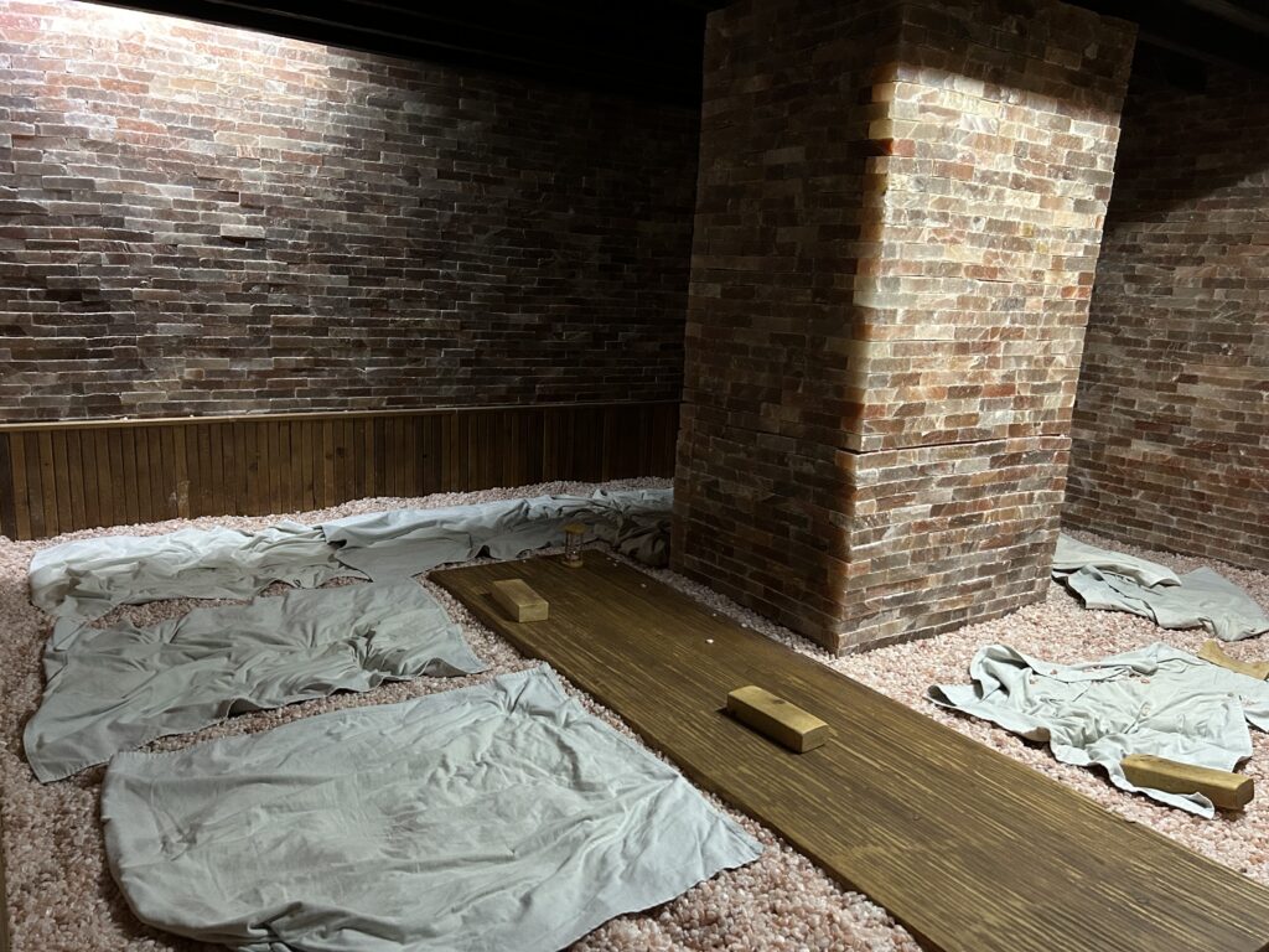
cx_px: 634
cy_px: 476
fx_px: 953
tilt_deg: -12.8
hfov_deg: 67.3
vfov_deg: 53.1
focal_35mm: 26
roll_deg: -3.1
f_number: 1.5
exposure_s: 1/30
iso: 500
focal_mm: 5.7
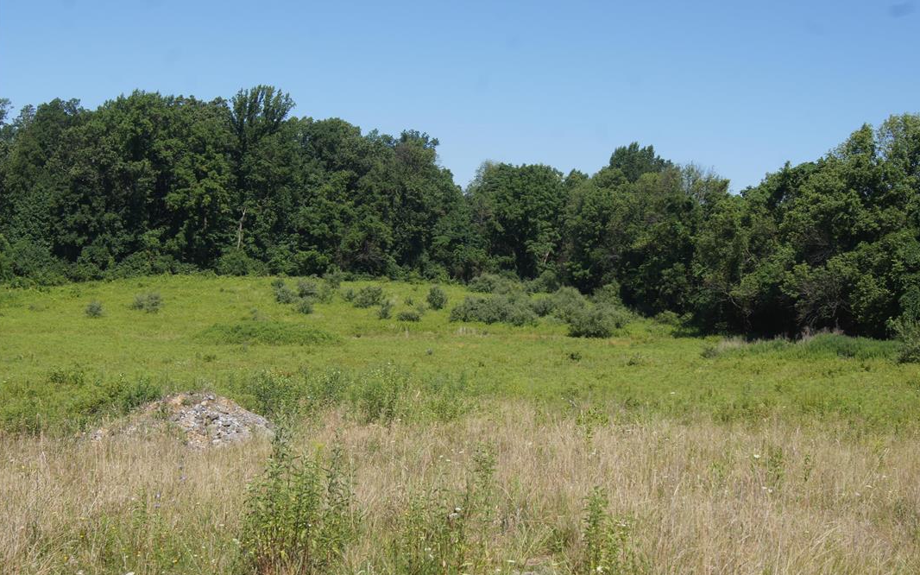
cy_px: 297
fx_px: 1367
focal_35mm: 55
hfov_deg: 37.2
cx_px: 464
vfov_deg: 23.7
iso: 100
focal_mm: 35
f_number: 11
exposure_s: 1/160
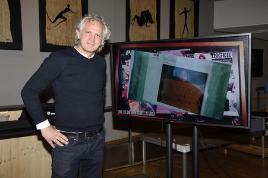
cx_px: 134
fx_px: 283
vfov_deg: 35.0
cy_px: 89
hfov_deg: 50.7
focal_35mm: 38
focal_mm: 38
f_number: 6.3
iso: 640
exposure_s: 1/125
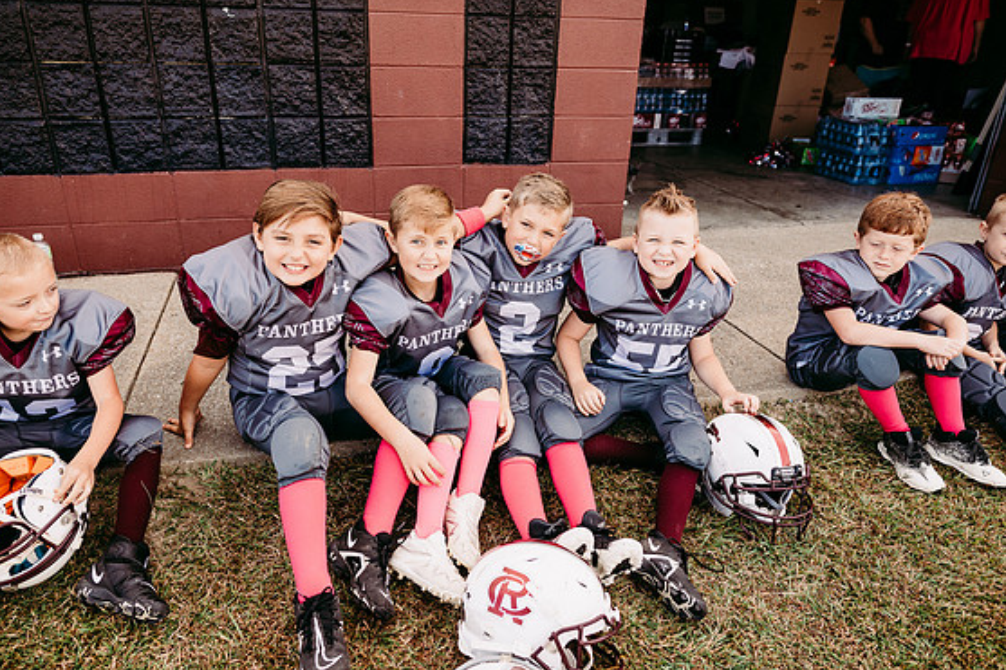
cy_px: 339
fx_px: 698
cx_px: 486
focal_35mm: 25
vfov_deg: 51.3
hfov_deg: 71.5
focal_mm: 24
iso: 160
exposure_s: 1/400
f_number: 3.5
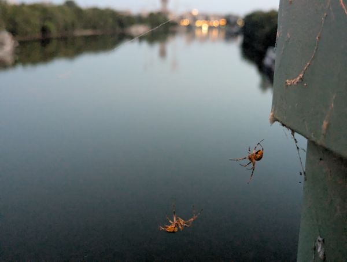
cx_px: 174
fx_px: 482
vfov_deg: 30.3
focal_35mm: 48
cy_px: 131
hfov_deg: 39.6
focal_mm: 6.81
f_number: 1.85
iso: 2967
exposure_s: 1/99.9
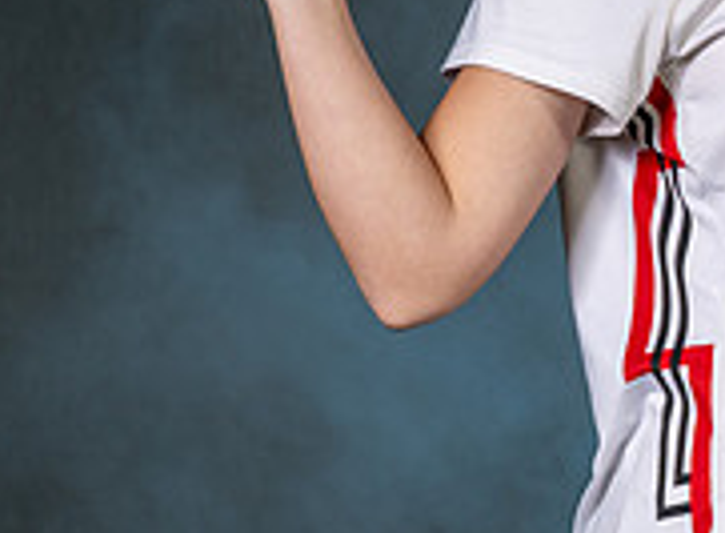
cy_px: 58
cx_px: 1057
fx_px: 9377
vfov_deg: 3.3
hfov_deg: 4.4
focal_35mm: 451
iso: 200
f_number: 7.1
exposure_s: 1/80
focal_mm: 115
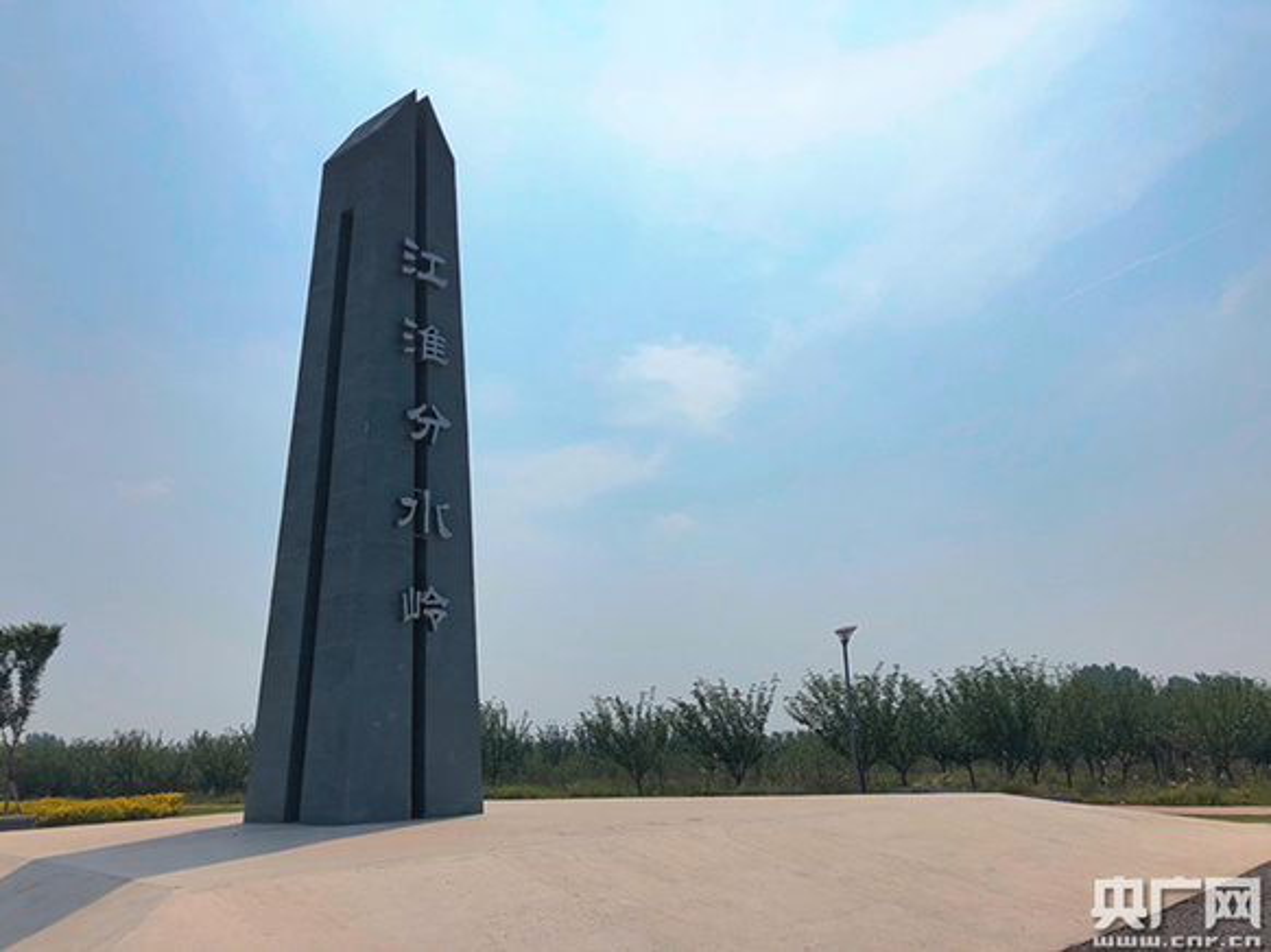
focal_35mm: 28
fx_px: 1028
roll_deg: +0.1
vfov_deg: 49.7
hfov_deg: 63.5
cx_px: 636
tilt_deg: +14.9
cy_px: 476
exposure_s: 1/9615
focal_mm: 3.99
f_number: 1.8
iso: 25
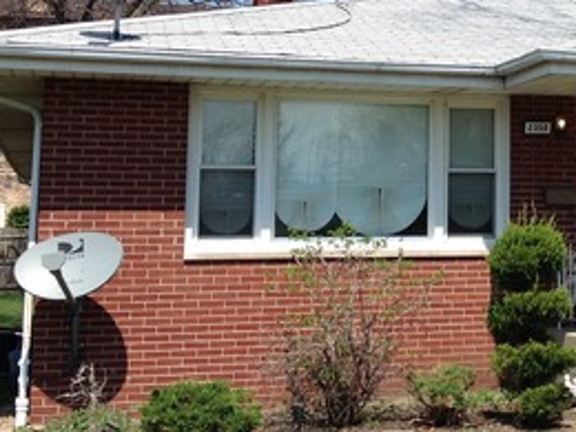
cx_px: 594
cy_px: 75
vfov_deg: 17.0
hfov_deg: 21.8
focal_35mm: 86
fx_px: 1431
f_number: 2.4
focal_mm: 4.28
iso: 50
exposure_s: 1/1890
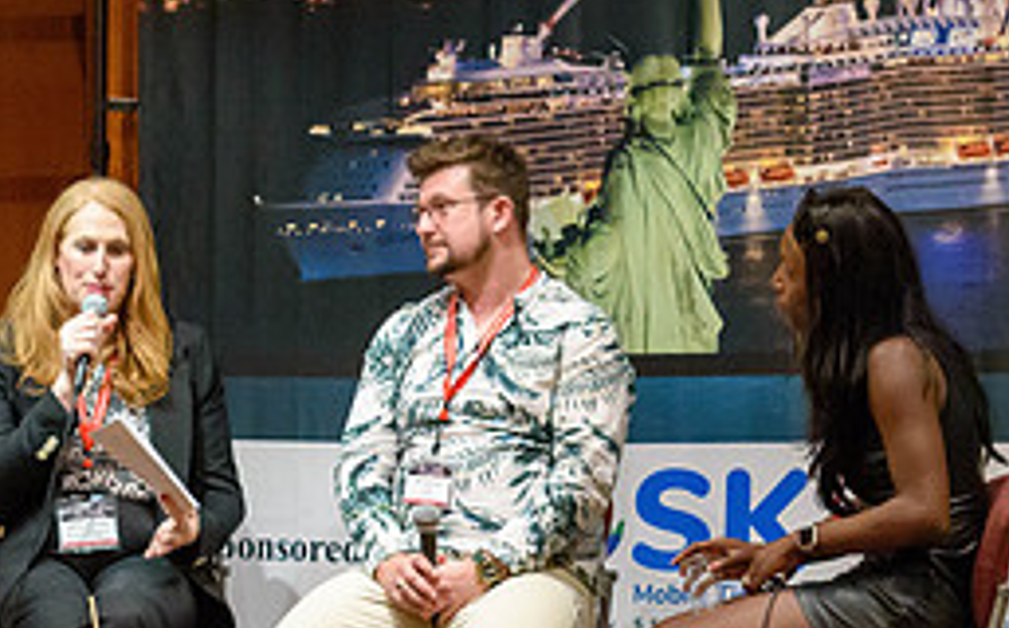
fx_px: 4367
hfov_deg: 13.1
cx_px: 212
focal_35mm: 159
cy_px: 540
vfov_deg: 8.2
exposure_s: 1/60
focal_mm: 46
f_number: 5.3
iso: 4000
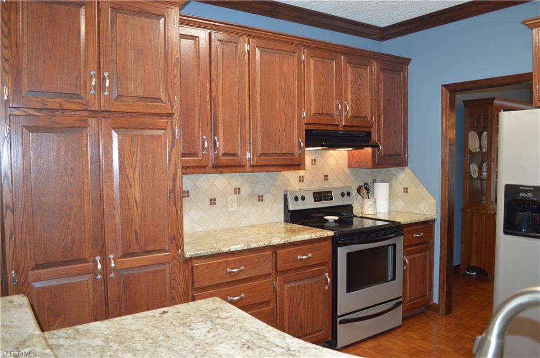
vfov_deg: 47.8
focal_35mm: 27
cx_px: 270
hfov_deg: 67.4
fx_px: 404
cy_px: 179
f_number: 3.5
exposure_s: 1/25
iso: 400
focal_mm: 18
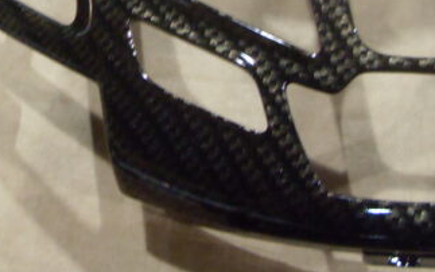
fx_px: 1091
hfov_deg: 21.7
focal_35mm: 92
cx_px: 435
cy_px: -118
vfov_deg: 13.5
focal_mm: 6.3
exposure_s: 1/15
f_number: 2.8
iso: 200
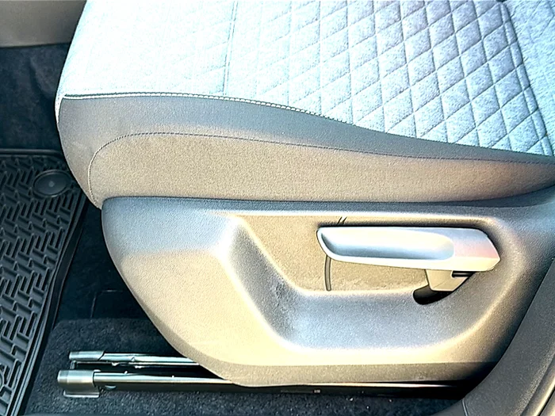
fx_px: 625
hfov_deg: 47.9
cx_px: 278
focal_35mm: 39
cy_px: 208
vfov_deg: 36.8
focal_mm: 6.86
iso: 64
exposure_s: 1/90
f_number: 1.78
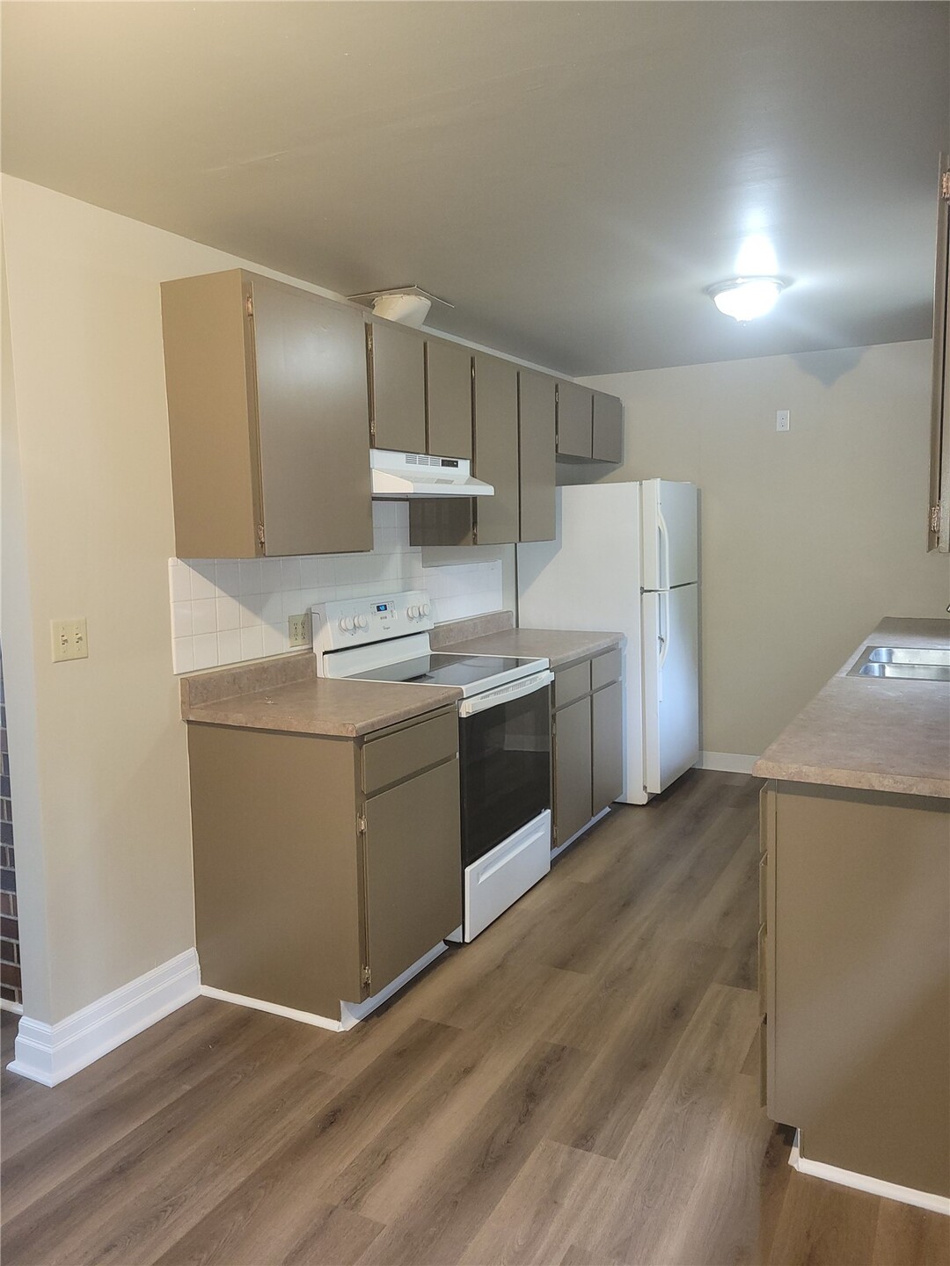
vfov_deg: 67.3
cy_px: 633
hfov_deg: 53.1
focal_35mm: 26
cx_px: 475
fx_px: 951
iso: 125
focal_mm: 5.4
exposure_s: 1/15
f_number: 1.8
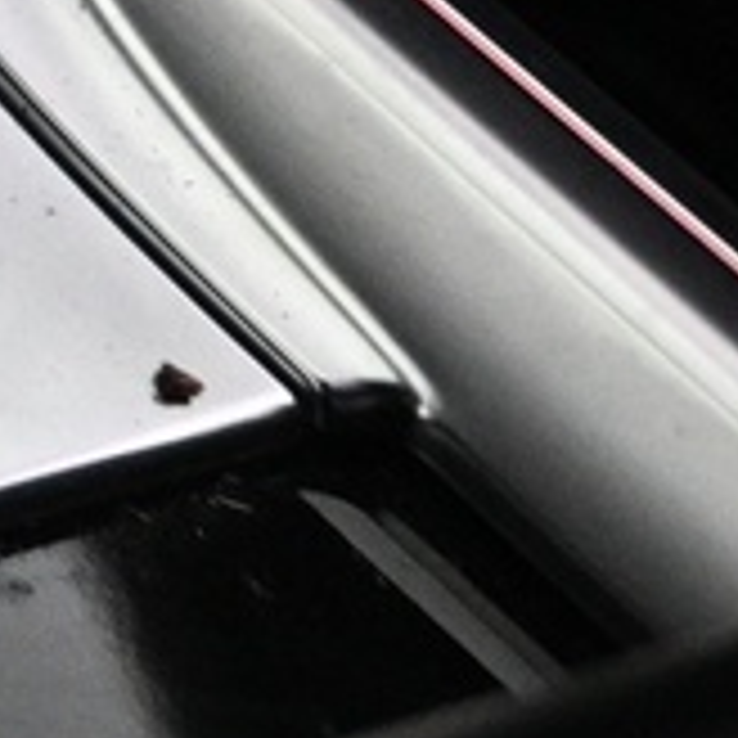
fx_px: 4872
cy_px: -1526
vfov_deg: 7.5
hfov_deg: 6.5
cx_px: -2488
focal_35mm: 202
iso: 1600
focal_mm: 16
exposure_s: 1/40
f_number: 3.5
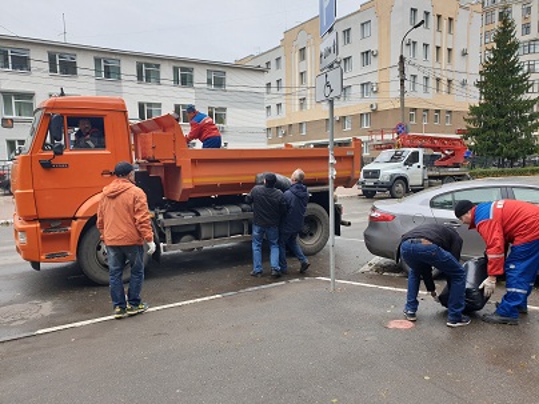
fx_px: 405
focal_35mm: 26
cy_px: 202
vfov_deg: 53.1
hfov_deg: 67.3
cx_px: 270
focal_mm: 4.3
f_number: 2.4
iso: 50
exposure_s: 1/384
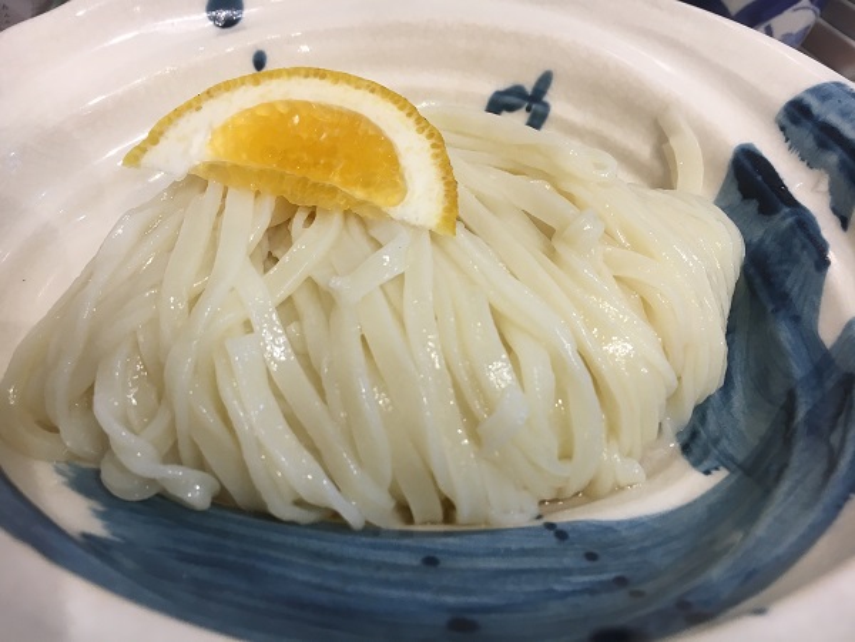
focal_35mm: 29
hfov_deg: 61.7
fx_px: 716
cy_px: 321
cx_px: 428
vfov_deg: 48.2
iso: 64
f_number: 2.2
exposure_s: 1/30
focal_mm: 4.15
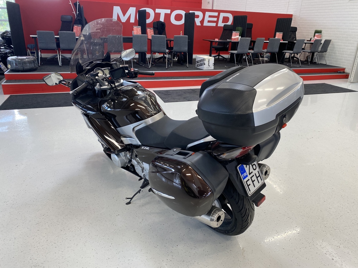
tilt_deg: -22.8
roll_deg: -1.3
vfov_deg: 53.1
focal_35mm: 26
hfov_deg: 67.3
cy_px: 134
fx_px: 269
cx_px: 179
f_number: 1.8
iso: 100
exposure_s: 1/100
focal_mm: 4.25
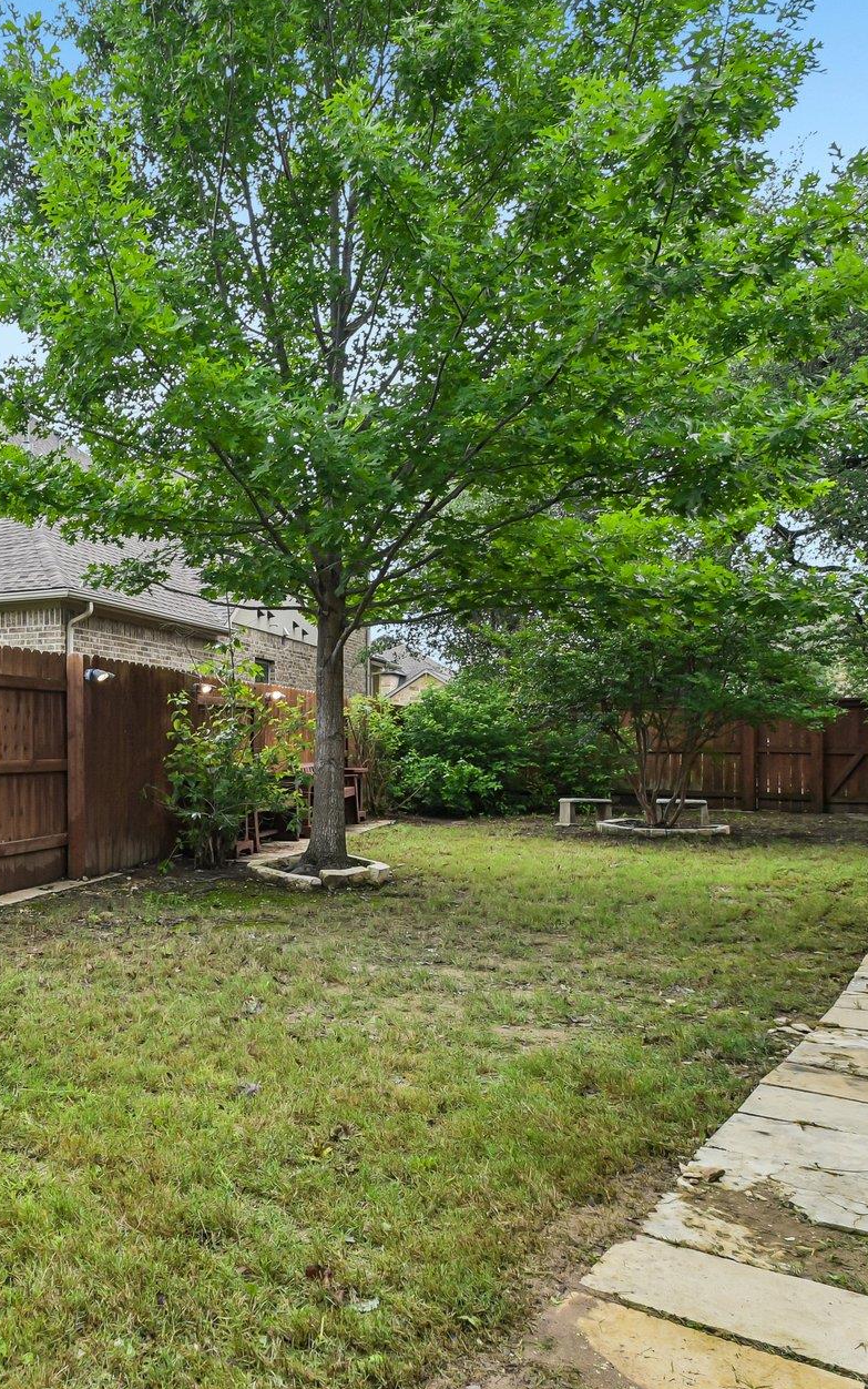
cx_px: 96
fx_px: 946
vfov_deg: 72.5
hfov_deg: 45.0
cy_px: 693
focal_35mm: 25
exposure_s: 1/200
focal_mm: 10
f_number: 8
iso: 400
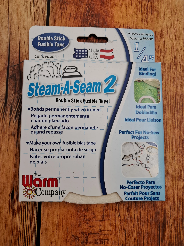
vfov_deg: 65.3
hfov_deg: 51.4
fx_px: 191
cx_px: 92
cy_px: 123
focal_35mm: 27
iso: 50
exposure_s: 1/100
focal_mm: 4
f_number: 1.8
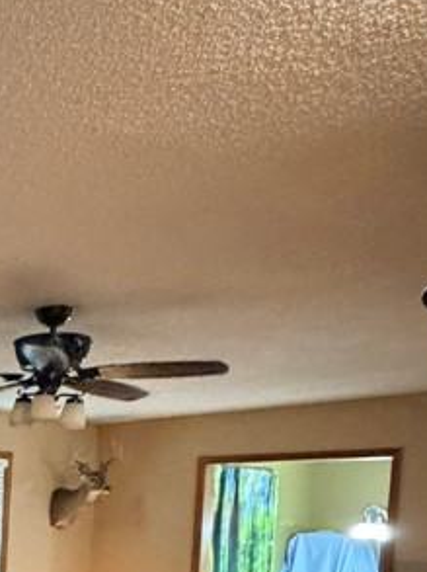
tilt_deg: -2.1
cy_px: 570
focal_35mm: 49
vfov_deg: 35.3
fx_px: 808
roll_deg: -2.5
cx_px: -234
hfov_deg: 23.1
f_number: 2.2
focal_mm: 2.22
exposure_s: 1/40
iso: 1600
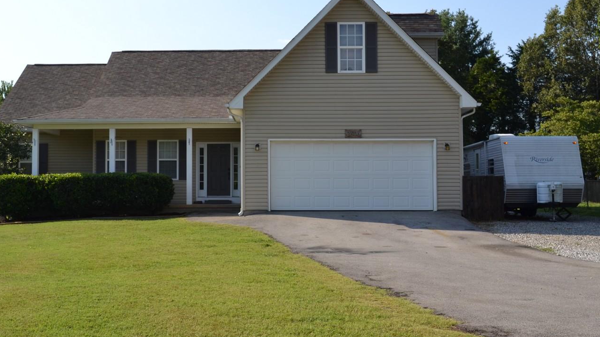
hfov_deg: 42.0
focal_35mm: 49
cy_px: 158
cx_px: 249
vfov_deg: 24.4
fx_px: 779
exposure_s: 1/200
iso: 100
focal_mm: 22
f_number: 9
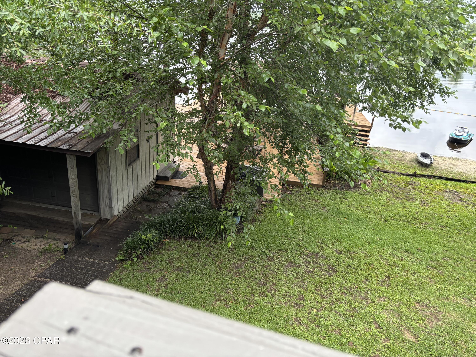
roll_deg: -4.9
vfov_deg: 53.1
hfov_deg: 67.3
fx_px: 358
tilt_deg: -23.2
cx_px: 238
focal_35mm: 26
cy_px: 178
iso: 125
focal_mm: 5.96
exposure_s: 1/67
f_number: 1.6
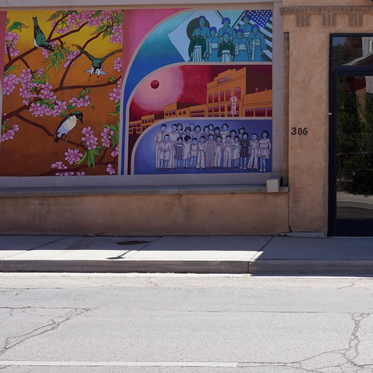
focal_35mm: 75
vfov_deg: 22.6
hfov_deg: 21.8
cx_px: 414
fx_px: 914
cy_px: 52
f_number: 10
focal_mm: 30
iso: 100
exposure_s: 1/100
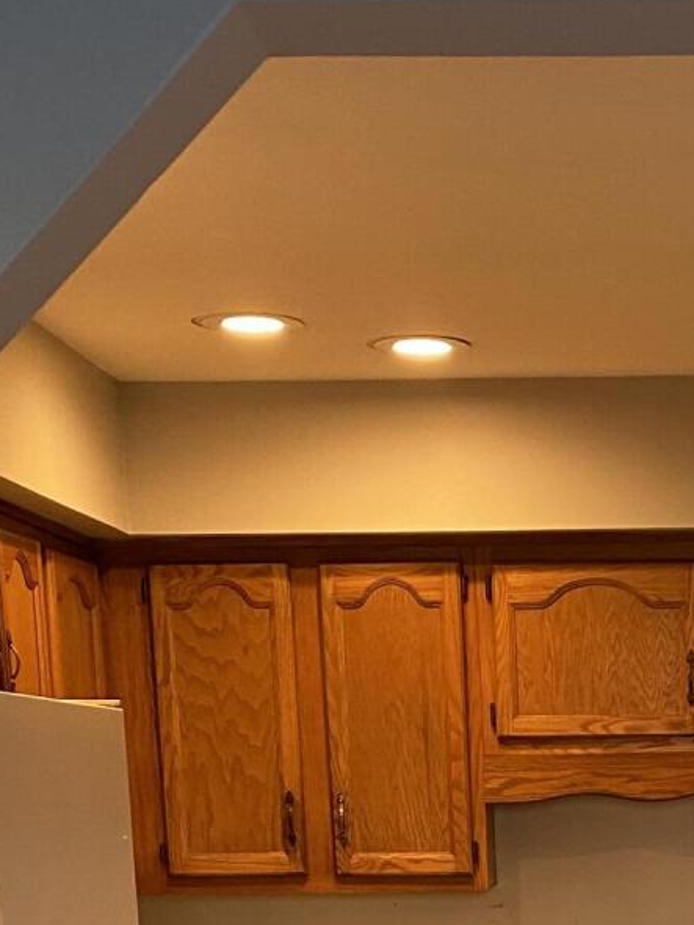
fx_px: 2353
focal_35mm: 88
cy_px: 1291
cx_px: 664
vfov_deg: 19.9
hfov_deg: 16.5
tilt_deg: -12.0
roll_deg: +0.0
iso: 100
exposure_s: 1/60
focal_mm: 4.25
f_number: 1.8
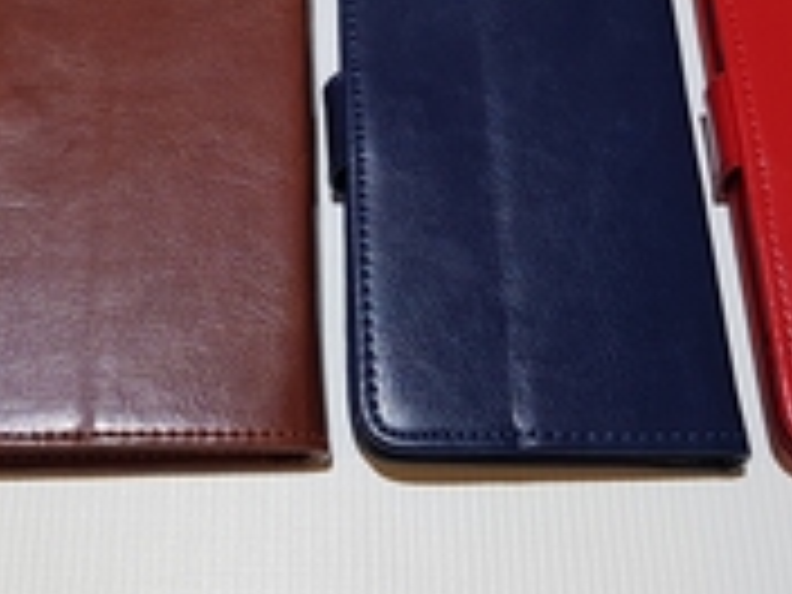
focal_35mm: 59
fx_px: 1350
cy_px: 130
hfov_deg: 32.6
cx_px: 320
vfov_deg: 24.5
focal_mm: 4.2
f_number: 1.7
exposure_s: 1/50
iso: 160
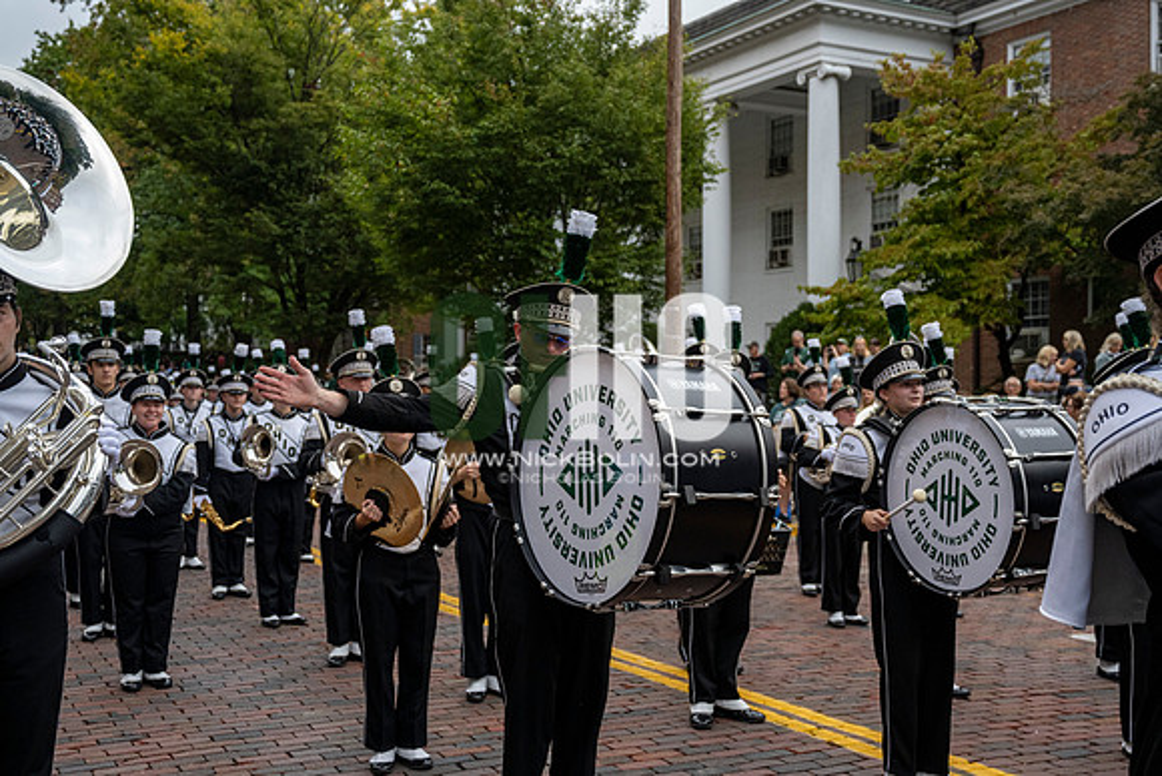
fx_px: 1291
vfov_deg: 33.4
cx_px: 581
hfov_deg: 48.4
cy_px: 388
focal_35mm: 40
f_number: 4
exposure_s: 1/1600
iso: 640
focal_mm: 40
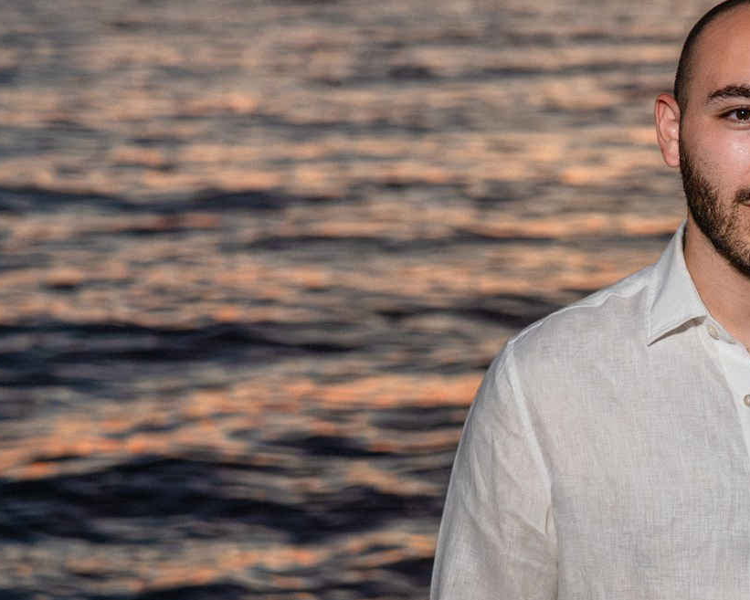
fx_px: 2930
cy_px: 386
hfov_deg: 14.5
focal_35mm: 132
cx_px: 659
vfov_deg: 11.7
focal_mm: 50
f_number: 3.2
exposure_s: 1/320
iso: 2500
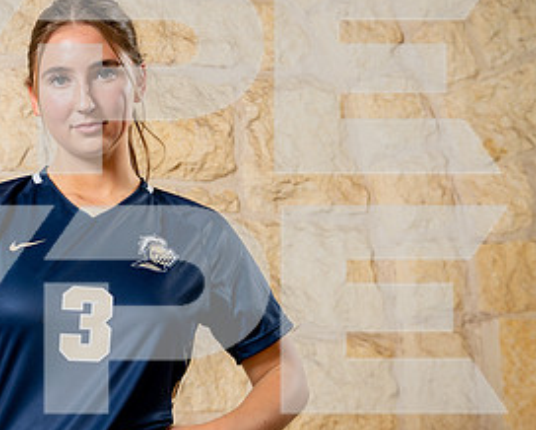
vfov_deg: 17.4
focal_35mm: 88
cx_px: 6
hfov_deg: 21.0
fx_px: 1397
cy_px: 311
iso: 100
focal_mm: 44
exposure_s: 1/250
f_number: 5
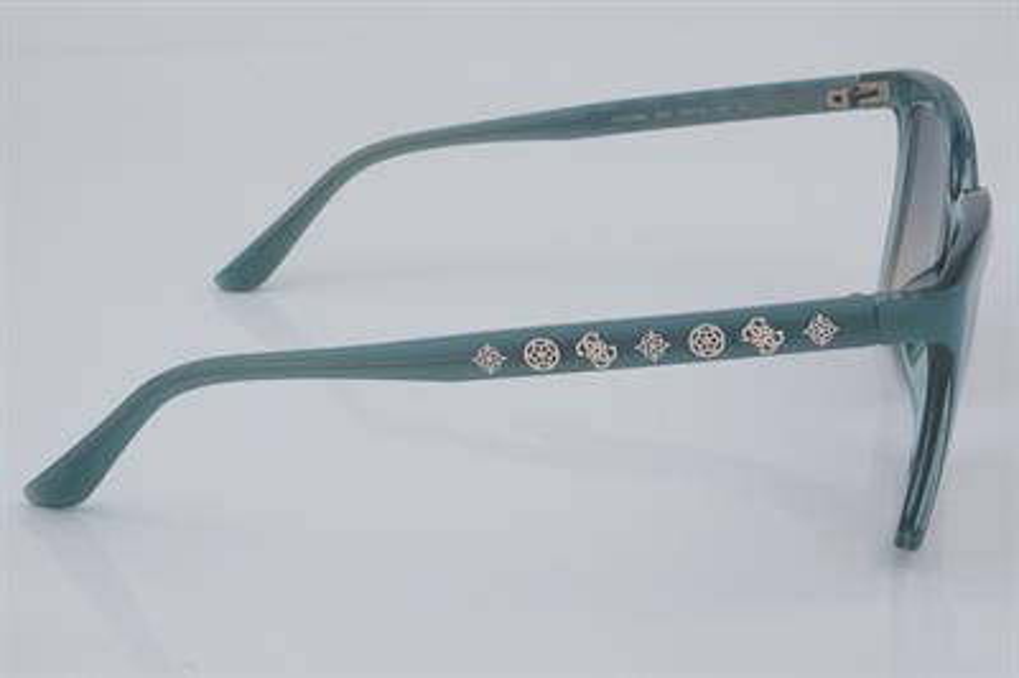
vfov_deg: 18.2
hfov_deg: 27.0
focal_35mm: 75
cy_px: 339
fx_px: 2121
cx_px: 510
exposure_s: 1/4
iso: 100
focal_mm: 50
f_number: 32
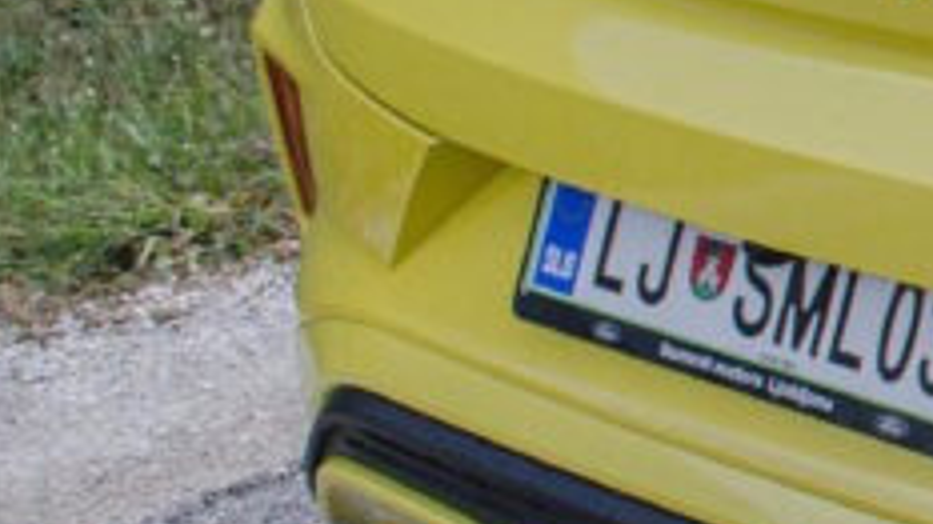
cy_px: -44
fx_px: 3414
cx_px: 2030
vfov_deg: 8.7
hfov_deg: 12.9
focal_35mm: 138
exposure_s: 1/250
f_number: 8
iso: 180
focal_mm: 20
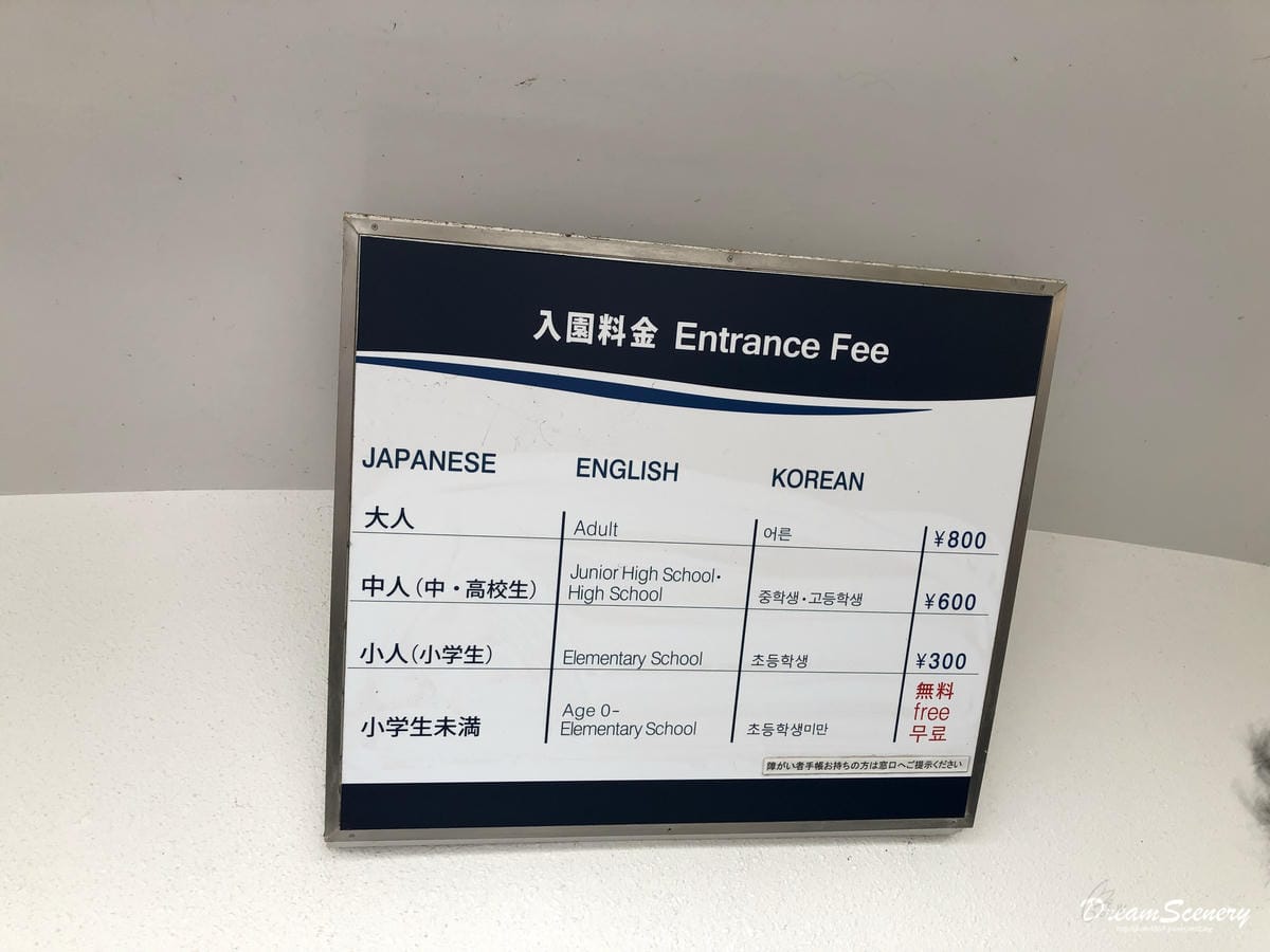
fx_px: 1027
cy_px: 476
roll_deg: +3.3
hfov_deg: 63.4
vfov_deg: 49.7
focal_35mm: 28
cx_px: 635
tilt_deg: +31.4
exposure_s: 1/120
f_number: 1.8
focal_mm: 3.99
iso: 32
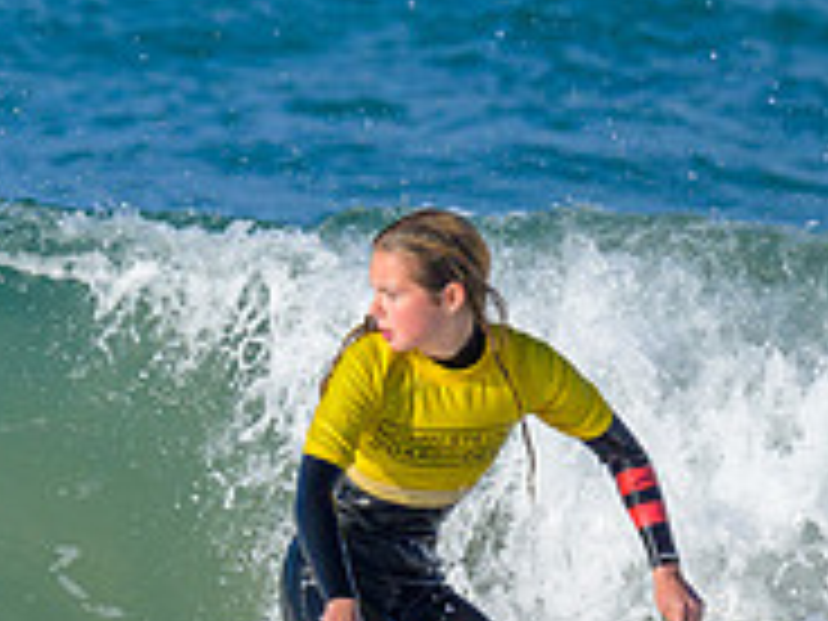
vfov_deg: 0.4
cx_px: -166
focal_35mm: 3331
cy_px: 386
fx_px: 79676
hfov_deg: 0.6
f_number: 6.3
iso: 280
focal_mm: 800
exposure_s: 1/2000
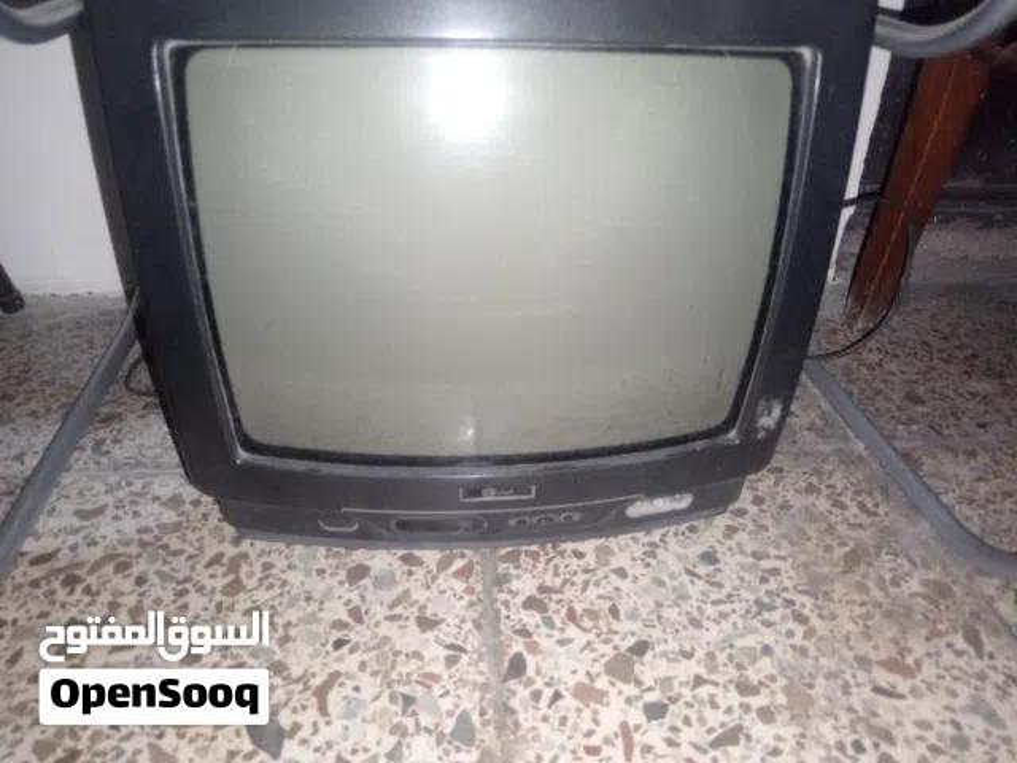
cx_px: 508
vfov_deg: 51.4
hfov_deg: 65.3
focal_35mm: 27
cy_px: 382
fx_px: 793
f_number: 1.9
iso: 2897
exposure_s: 1/33.3
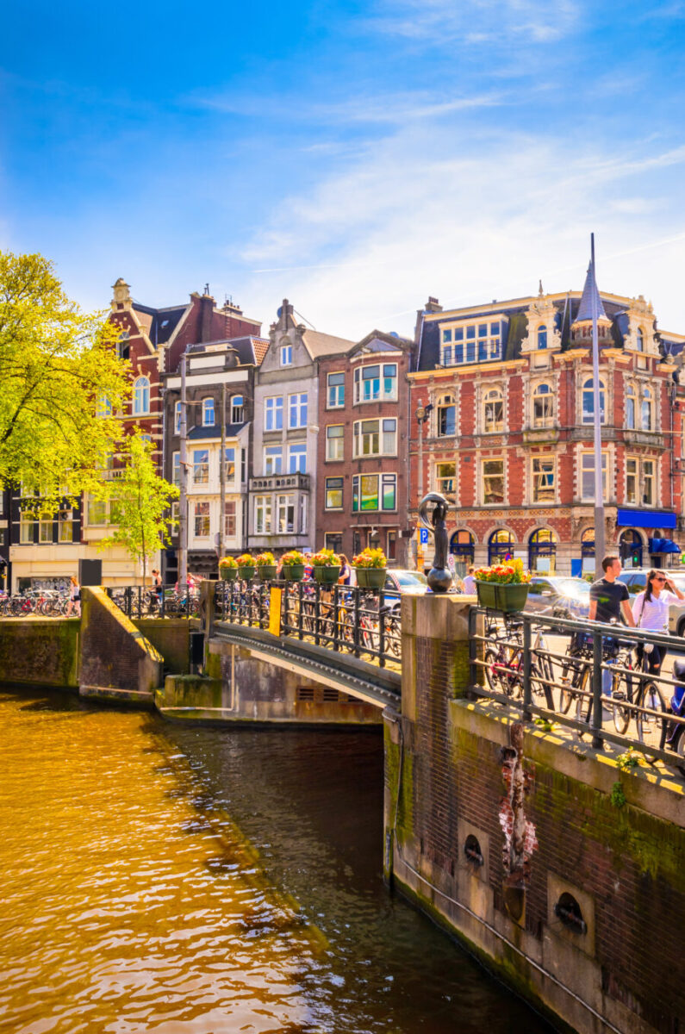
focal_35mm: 33
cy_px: 517
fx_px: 946
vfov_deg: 57.3
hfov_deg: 39.8
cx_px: 342
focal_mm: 22
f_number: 10
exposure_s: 1/200
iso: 250
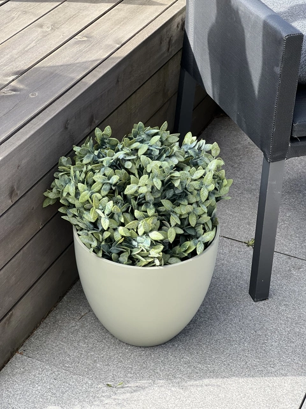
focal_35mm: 77
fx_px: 908
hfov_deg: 19.1
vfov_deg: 25.3
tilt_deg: -33.5
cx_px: 153
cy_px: 204
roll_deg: -2.6
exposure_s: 1/121
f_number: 2.8
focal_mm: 9
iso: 40
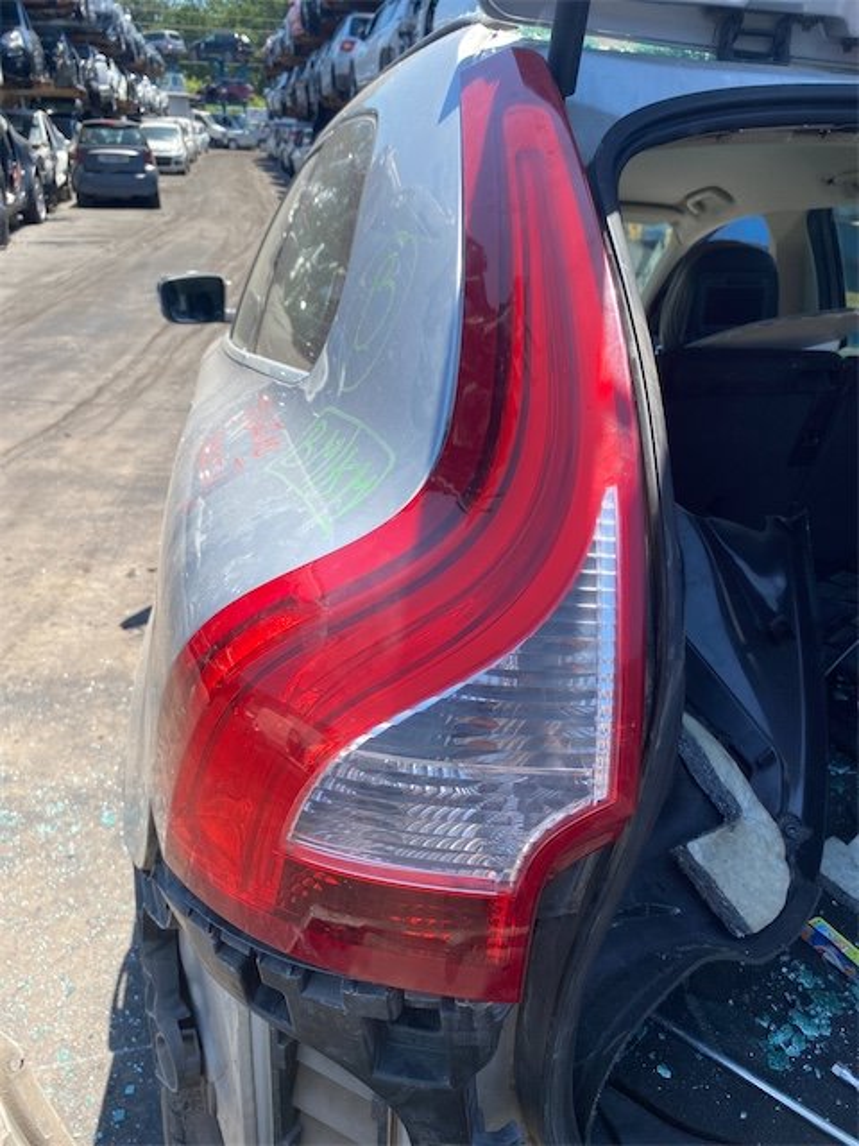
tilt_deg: -25.6
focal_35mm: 26
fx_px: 860
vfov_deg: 67.3
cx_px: 430
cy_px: 573
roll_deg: -2.3
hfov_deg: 53.1
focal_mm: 4.25
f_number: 1.8
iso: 32
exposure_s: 1/822
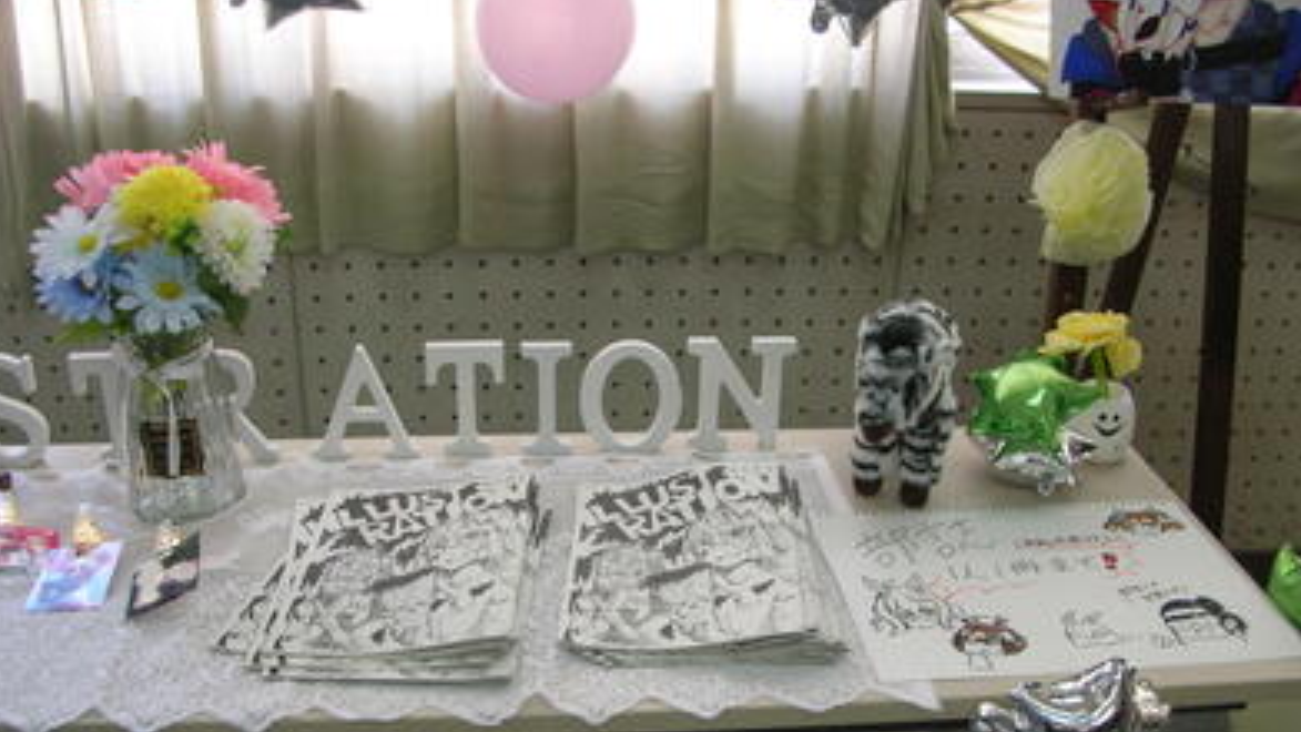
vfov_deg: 30.2
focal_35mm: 39
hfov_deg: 51.6
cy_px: 489
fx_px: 1345
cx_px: 639
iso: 50
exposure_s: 1/32
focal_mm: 5.8
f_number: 2.8
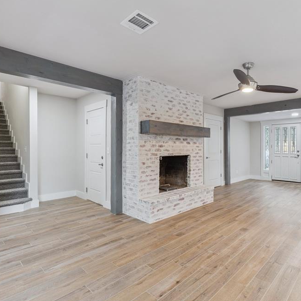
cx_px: 186
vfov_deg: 74.8
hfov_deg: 73.7
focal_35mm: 20
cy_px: 147
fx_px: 197
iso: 125
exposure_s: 1/30
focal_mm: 10
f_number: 8
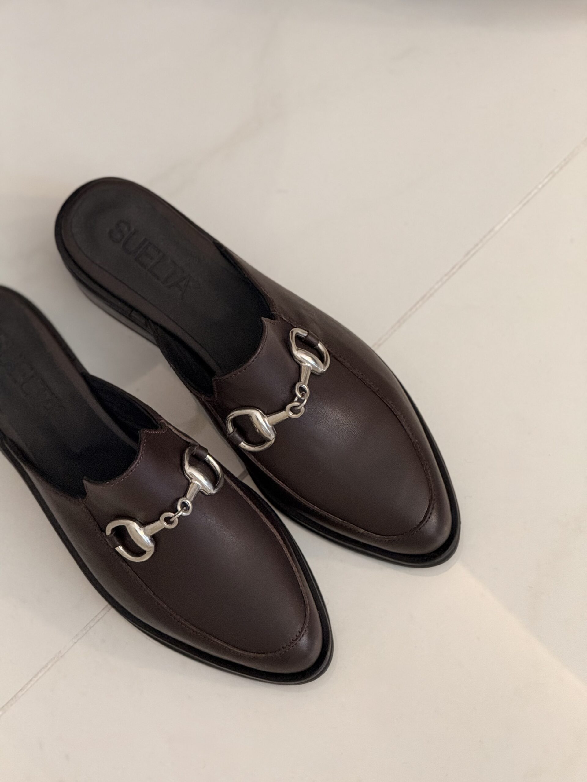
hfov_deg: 12.3
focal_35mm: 120
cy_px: 391
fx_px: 2713
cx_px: 294
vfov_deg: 16.4
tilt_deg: -73.2
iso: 250
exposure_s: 1/50
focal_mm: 15.66
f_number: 2.8
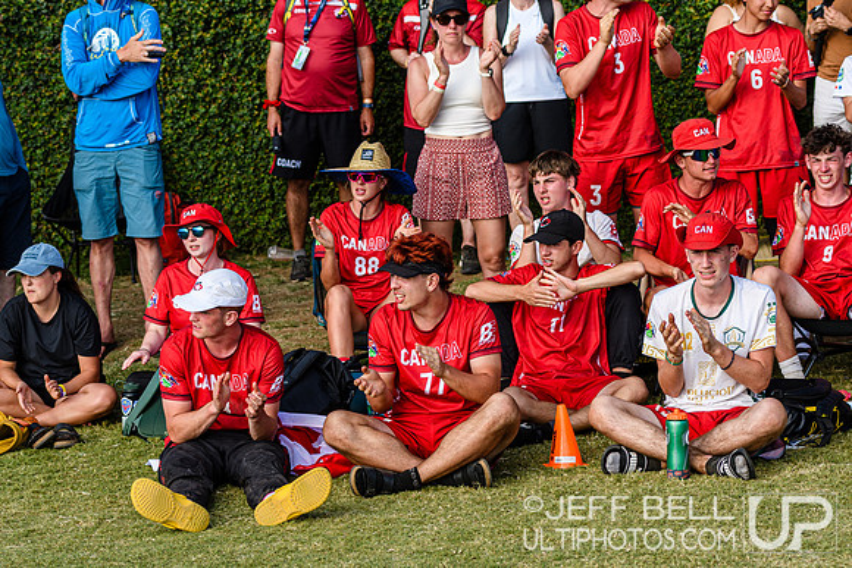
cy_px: 284
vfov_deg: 13.0
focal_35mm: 105
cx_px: 426
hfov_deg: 19.5
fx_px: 2485
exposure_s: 1/1000
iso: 100
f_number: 3.2
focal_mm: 70
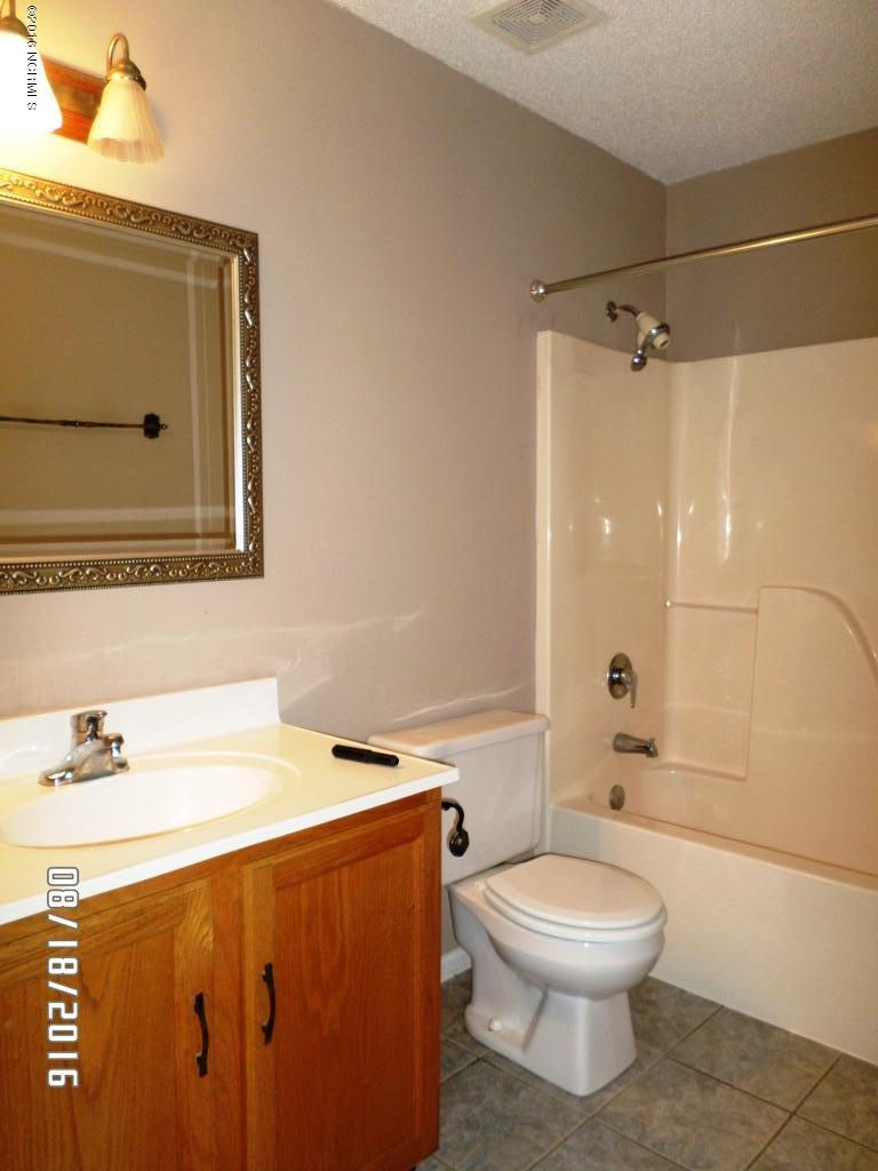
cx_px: 439
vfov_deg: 69.4
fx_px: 845
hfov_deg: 54.9
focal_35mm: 25
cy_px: 586
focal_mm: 4.5
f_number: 2.5
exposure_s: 1/30
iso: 120
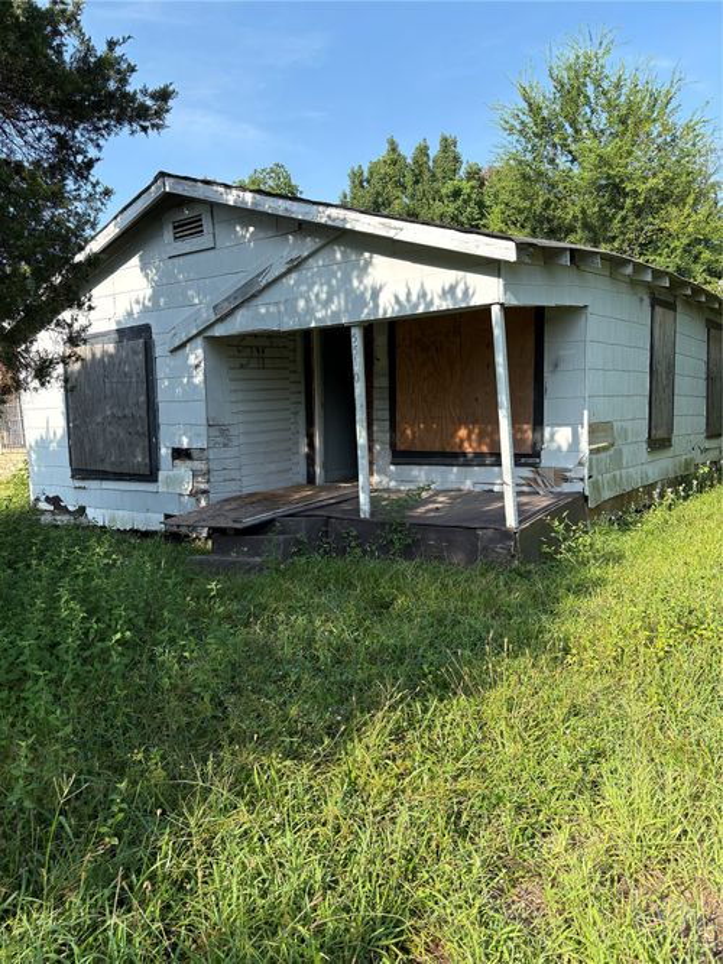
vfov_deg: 67.3
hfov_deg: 53.0
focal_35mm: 26
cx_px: 362
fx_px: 724
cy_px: 482
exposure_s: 1/1393
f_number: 1.6
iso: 50
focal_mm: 5.96
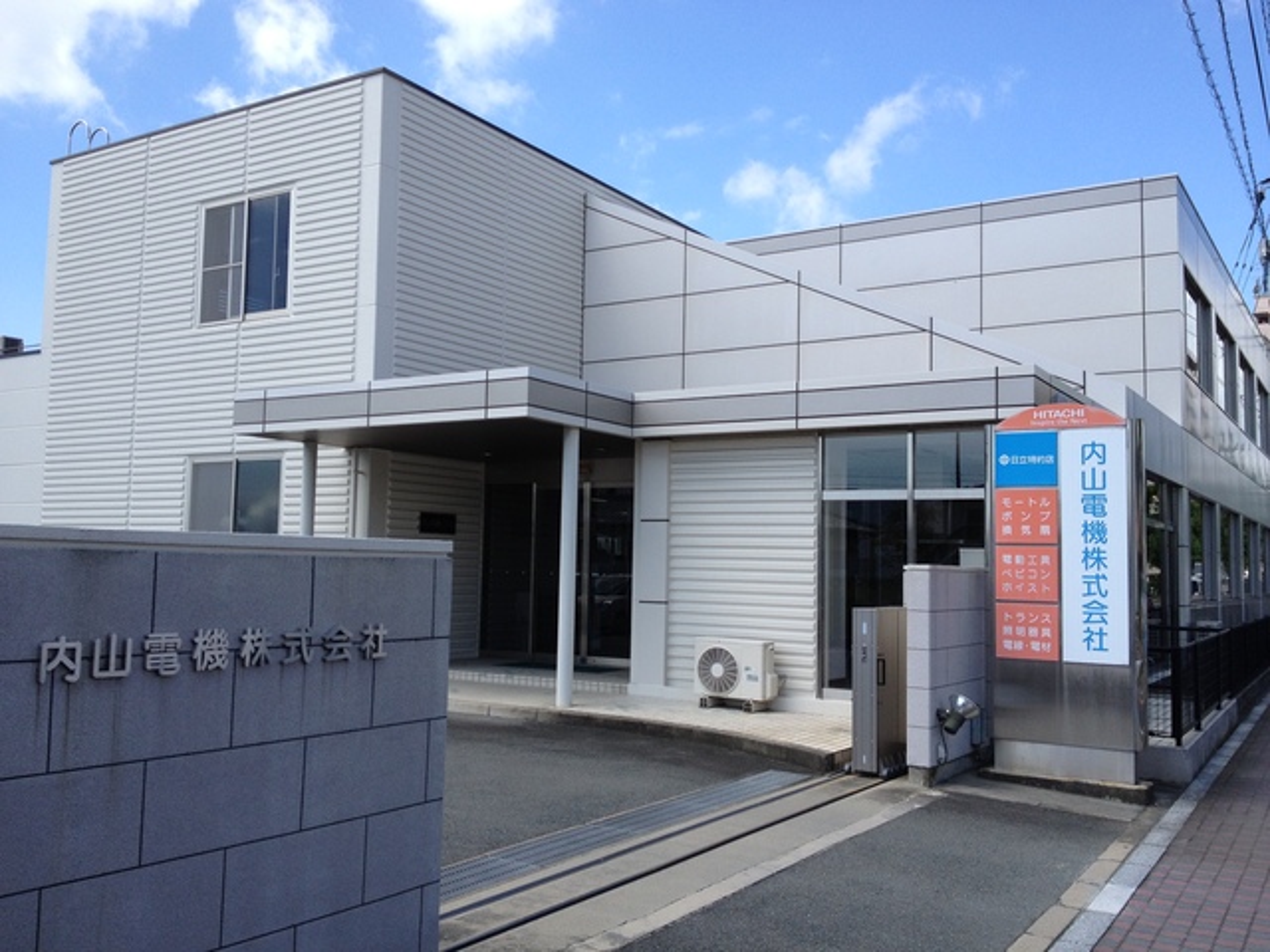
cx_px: 635
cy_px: 476
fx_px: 1284
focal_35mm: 35
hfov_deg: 52.6
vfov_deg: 40.7
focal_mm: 4.28
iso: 50
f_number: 2.4
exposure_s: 1/1004
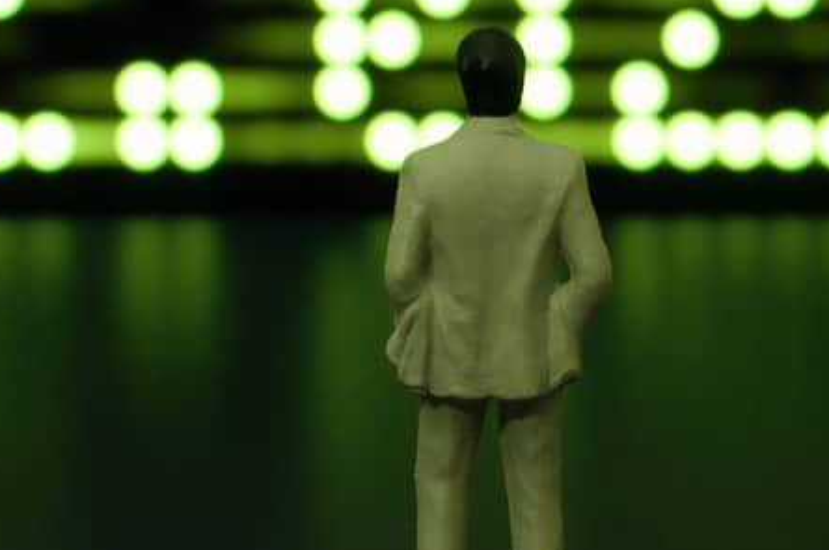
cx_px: 520
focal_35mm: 430
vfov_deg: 3.2
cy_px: -404
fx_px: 9884
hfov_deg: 4.8
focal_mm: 60
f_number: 10
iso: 100
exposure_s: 1
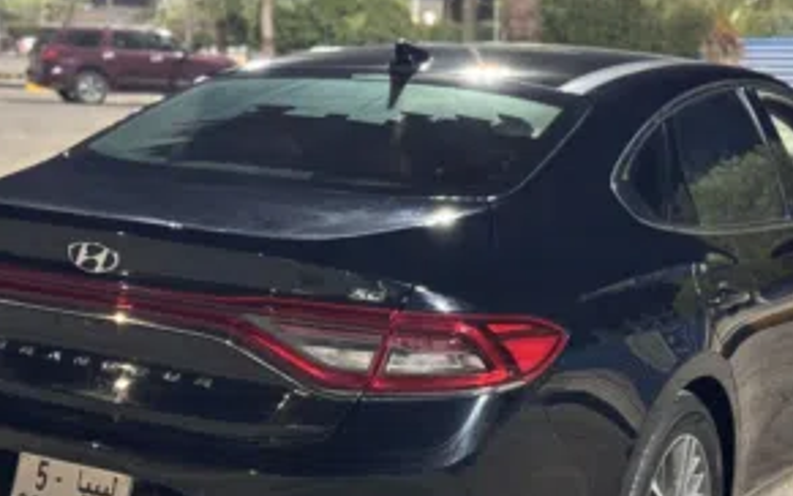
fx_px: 1513
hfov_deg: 29.4
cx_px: 433
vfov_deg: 18.6
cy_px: 286
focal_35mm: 70
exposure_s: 1/25
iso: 640
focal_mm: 6.76
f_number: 1.78
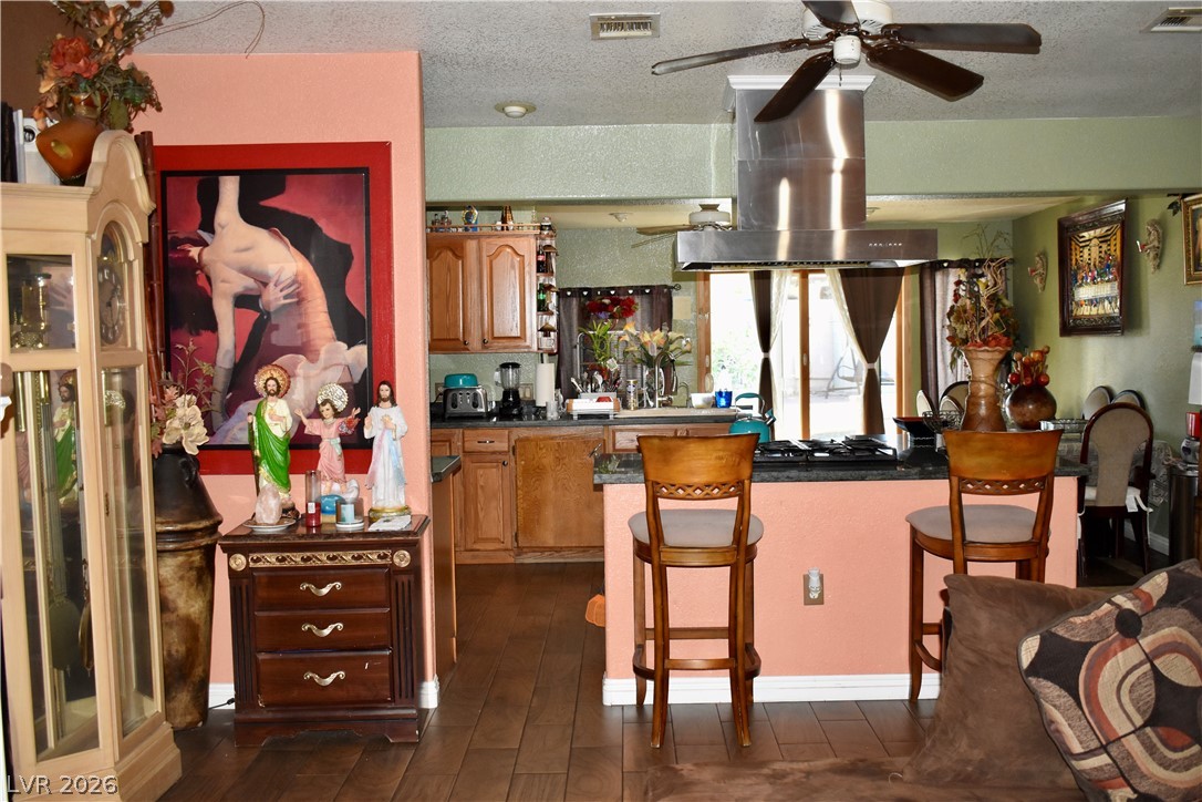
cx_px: 601
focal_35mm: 36
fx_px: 1202
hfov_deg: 53.1
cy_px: 401
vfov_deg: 36.9
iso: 1800
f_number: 3.8
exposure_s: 1/60
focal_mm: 24
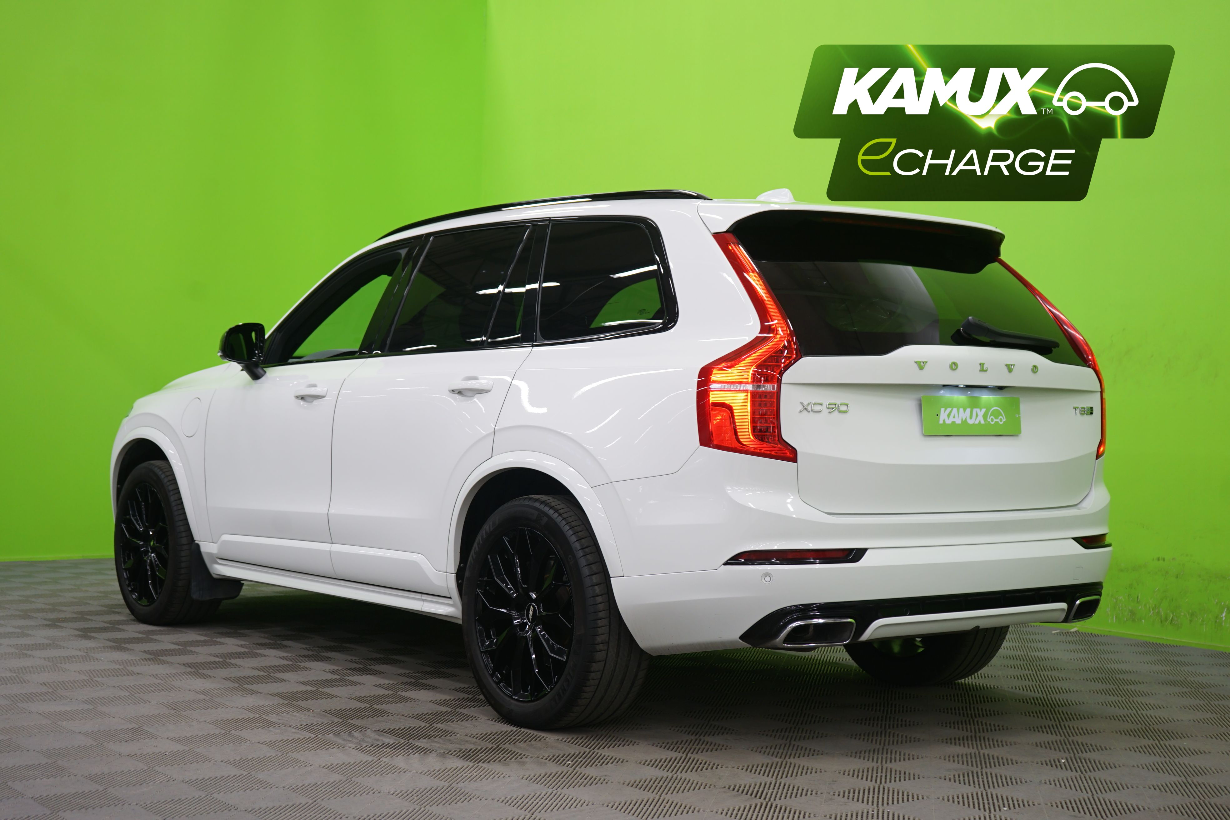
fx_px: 1708
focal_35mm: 50
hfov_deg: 39.6
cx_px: 615
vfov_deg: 27.0
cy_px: 410
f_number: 5
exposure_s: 1/8
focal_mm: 50
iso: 400
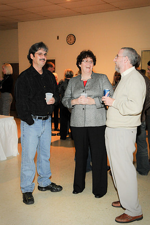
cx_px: 75
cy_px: 112
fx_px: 291
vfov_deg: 42.4
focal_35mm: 46
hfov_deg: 28.9
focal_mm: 31
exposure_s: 1/50
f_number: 4
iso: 1600
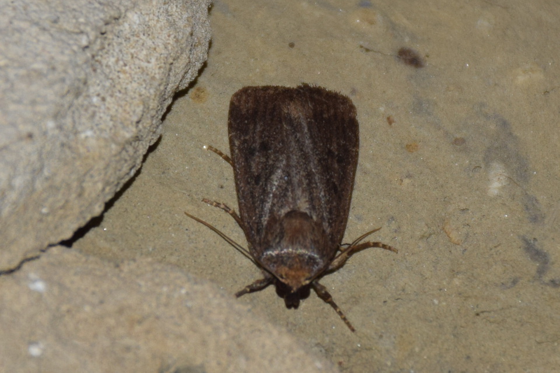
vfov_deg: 6.5
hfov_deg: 9.8
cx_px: 280
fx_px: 3266
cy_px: 186
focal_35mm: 210
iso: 320
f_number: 5.6
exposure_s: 1/200
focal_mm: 140
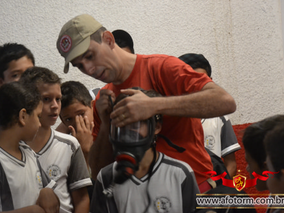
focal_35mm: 115
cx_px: 129
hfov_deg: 17.1
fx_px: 943
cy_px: 106
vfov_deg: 12.9
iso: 3200
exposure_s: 1/40
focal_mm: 70
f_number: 5.3
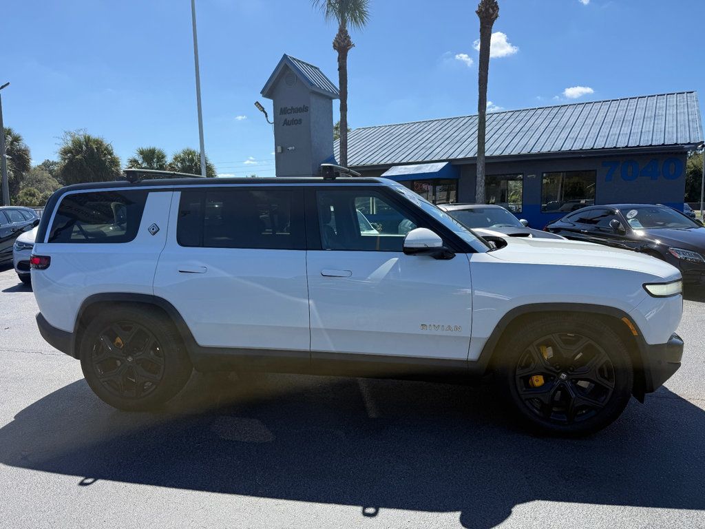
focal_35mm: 24
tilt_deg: -7.0
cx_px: 352
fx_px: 489
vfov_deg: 56.8
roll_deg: -0.4
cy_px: 264
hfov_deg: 71.6
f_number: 1.78
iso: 80
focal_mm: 6.76
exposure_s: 1/4405
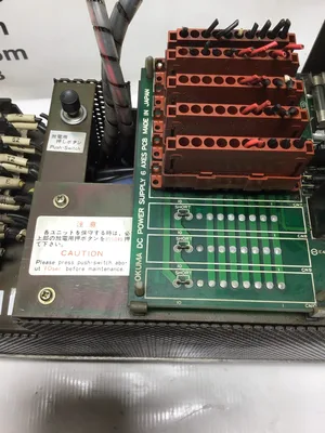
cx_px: 162
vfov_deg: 58.4
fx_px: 388
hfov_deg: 45.4
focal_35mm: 31
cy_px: 216
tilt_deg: -64.7
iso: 40
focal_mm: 3.3
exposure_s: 1/120
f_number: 2.4
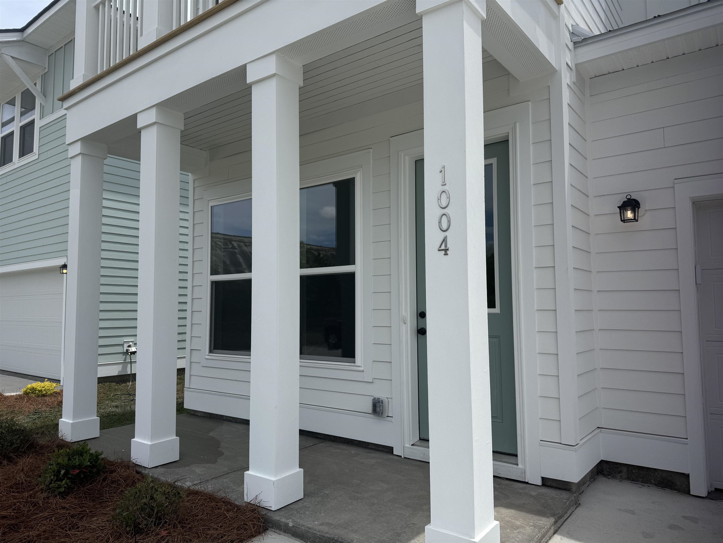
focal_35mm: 24
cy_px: 272
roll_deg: +0.0
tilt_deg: +4.0
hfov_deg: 71.6
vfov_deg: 56.8
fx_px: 501
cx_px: 362
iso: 80
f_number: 1.78
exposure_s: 1/6410
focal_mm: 6.76
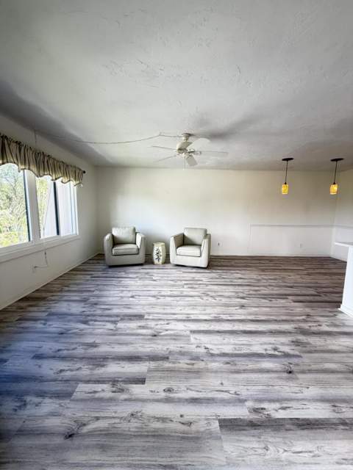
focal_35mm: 14
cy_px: 235
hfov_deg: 85.7
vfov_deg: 102.1
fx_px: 190
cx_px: 176
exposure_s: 1/60
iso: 200
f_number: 2.2
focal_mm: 2.22
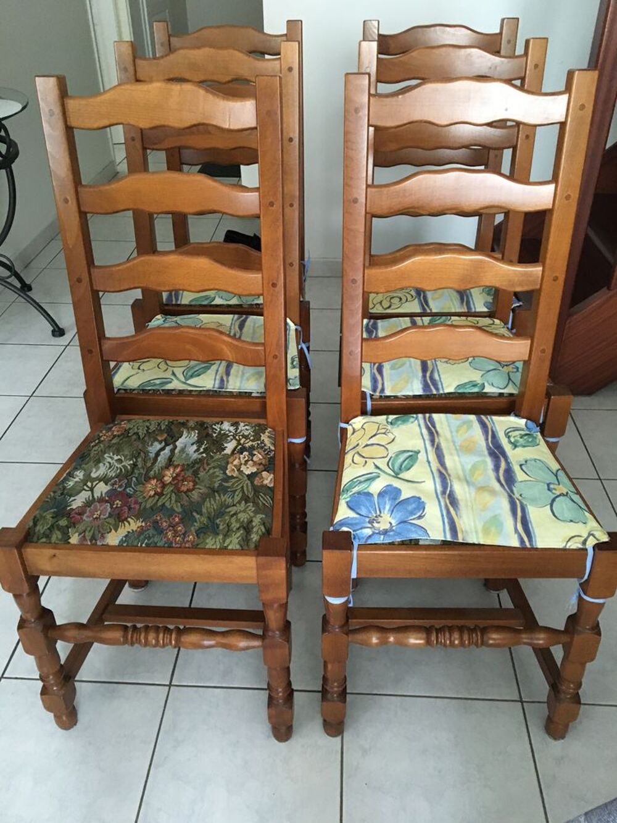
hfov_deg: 48.2
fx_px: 689
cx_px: 308
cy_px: 412
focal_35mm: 29
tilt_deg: -33.3
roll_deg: +0.6
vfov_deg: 61.7
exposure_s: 1/25
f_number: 2.2
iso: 200
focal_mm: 4.15
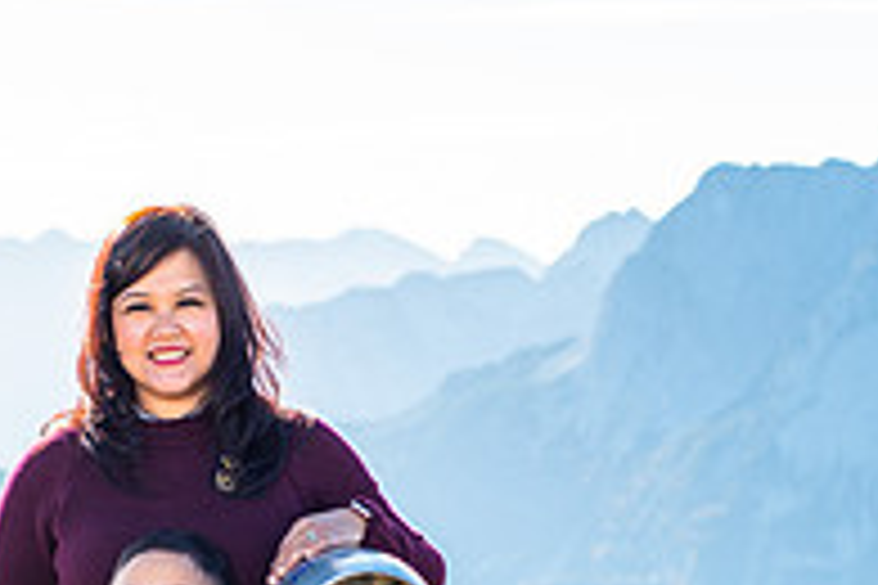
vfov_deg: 7.3
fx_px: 4512
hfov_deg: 11.1
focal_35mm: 185
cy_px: 810
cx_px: 401
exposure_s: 1/250
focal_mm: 80
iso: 125
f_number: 6.3
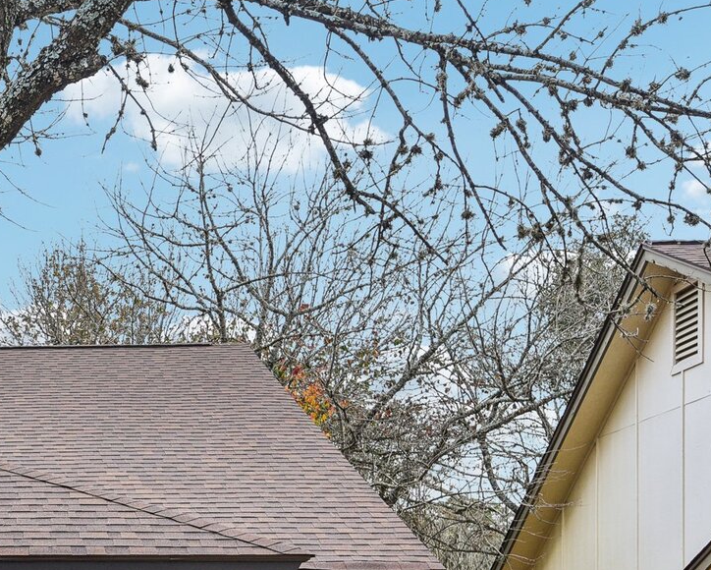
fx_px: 1369
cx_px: -68
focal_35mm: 65
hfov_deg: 26.8
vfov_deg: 22.9
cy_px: 516
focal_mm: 31
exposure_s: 1/160
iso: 400
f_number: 8
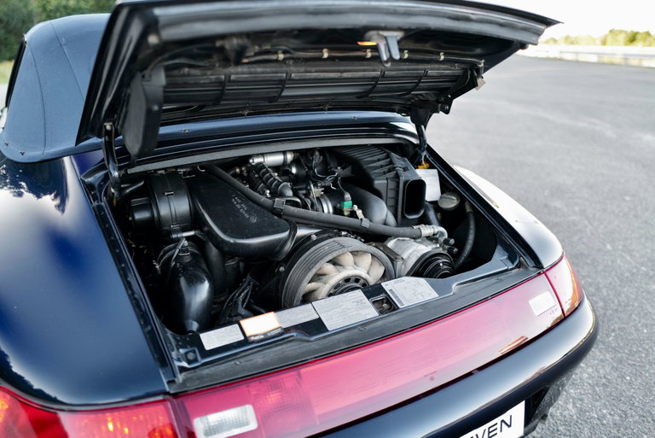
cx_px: 328
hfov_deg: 65.4
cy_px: 219
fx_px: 510
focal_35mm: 28
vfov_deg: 46.5
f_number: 1.7
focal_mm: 28
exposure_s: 1/50
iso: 160
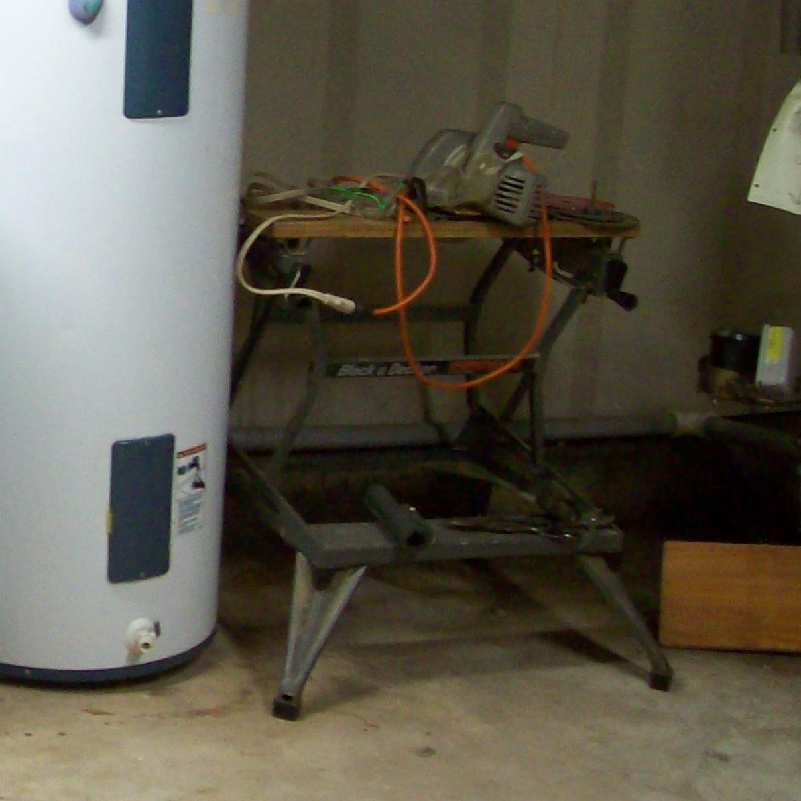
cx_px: -192
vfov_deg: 21.9
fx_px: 2068
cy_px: 304
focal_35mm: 79
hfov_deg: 20.3
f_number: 2.7
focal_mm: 6
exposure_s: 1/37.5
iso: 160
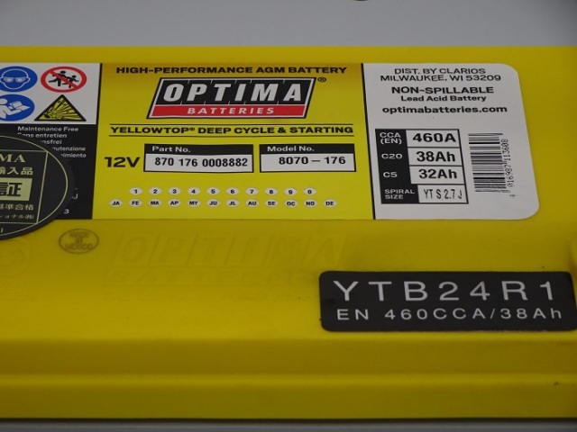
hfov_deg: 12.8
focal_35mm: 154
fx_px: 2567
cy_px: 216
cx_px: 288
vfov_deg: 9.6
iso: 250
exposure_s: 1/160
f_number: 5.6
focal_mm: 26.39
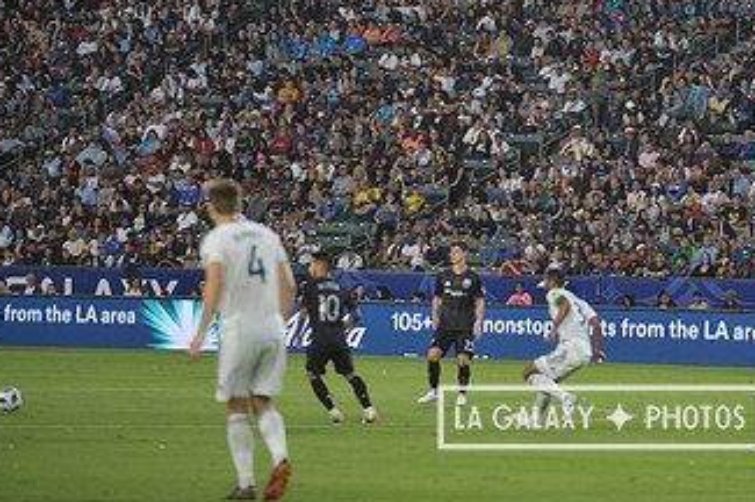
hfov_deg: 8.2
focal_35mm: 250
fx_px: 5238
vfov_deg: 5.5
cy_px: 67
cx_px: 602
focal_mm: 140
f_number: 2.8
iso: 1250
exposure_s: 1/1000
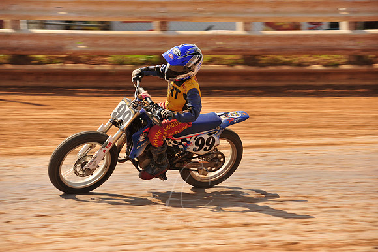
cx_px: 189
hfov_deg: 10.3
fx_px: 2099
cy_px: 126
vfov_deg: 6.9
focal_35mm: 200
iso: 200
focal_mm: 200
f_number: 9
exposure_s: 1/400
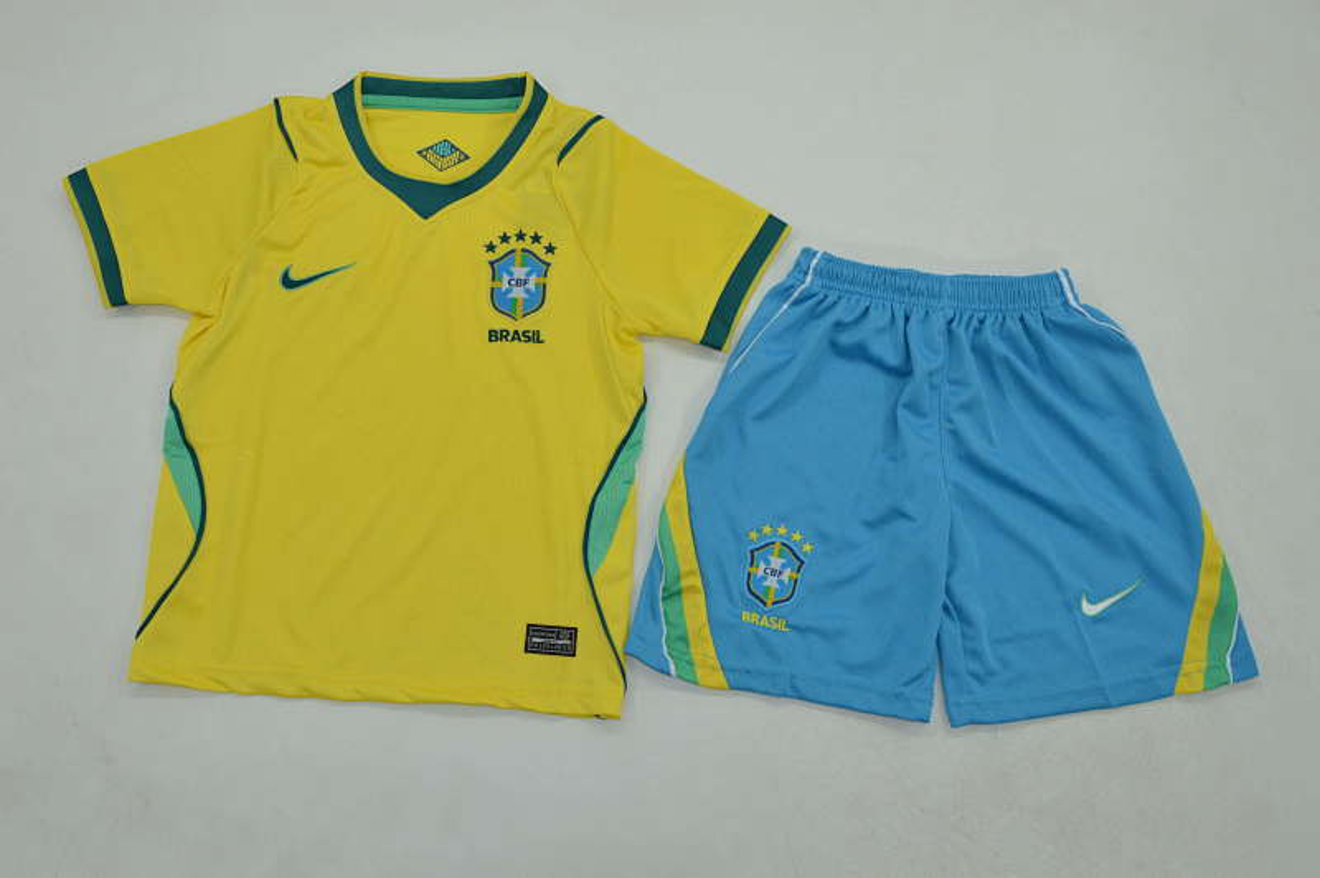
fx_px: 1319
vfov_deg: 36.8
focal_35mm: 36
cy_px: 439
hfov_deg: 53.2
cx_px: 660
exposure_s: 1/160
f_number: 10
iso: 400
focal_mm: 24
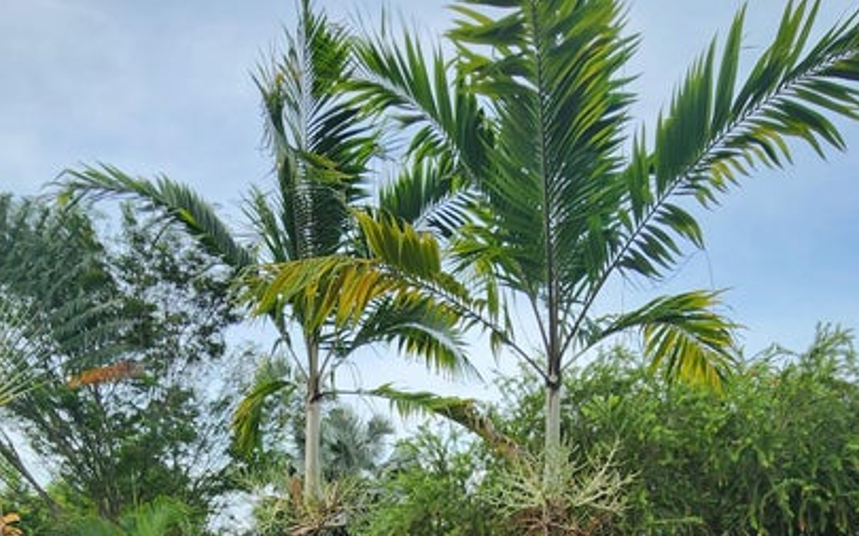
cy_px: 672
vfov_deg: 33.4
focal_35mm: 29
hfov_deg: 64.6
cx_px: 396
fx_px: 679
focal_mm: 2.2
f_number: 2.2
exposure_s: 1/457
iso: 50
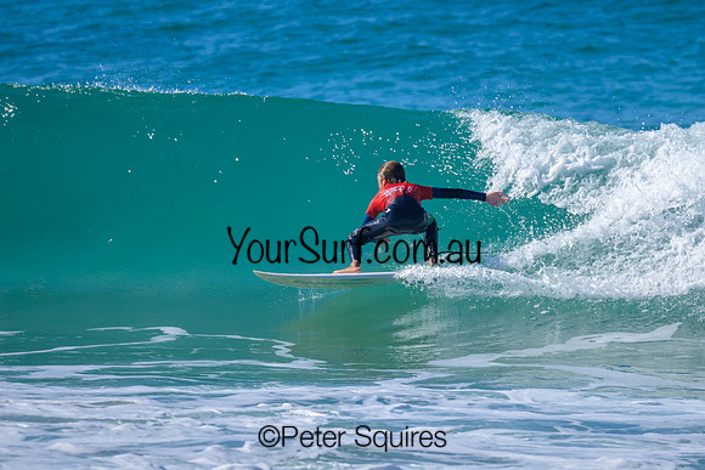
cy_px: 164
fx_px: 21515
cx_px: 484
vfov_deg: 1.3
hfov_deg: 1.9
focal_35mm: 1098
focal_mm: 800
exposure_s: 1/2000
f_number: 6.3
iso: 360
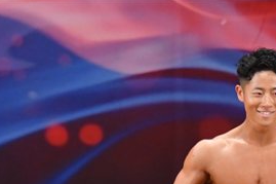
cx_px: 295
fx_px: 5639
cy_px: 263
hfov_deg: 2.8
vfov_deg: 1.9
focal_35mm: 736
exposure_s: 1/400
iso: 3200
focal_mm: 170
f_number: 5.6
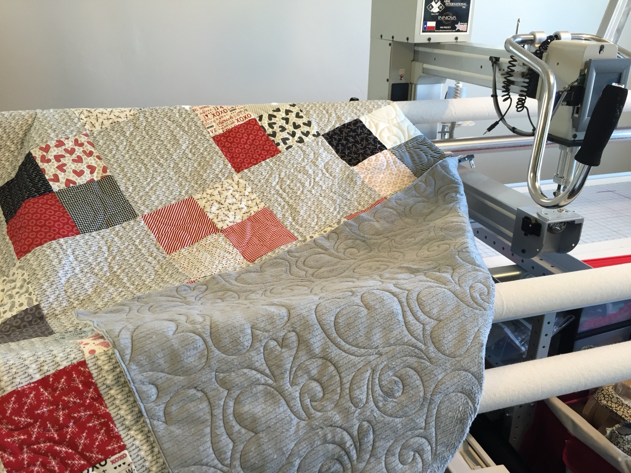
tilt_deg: -22.6
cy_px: 236
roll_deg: -0.1
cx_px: 316
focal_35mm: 29
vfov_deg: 48.2
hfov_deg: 61.7
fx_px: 529
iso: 64
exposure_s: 1/30
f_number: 2.2
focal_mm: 4.15
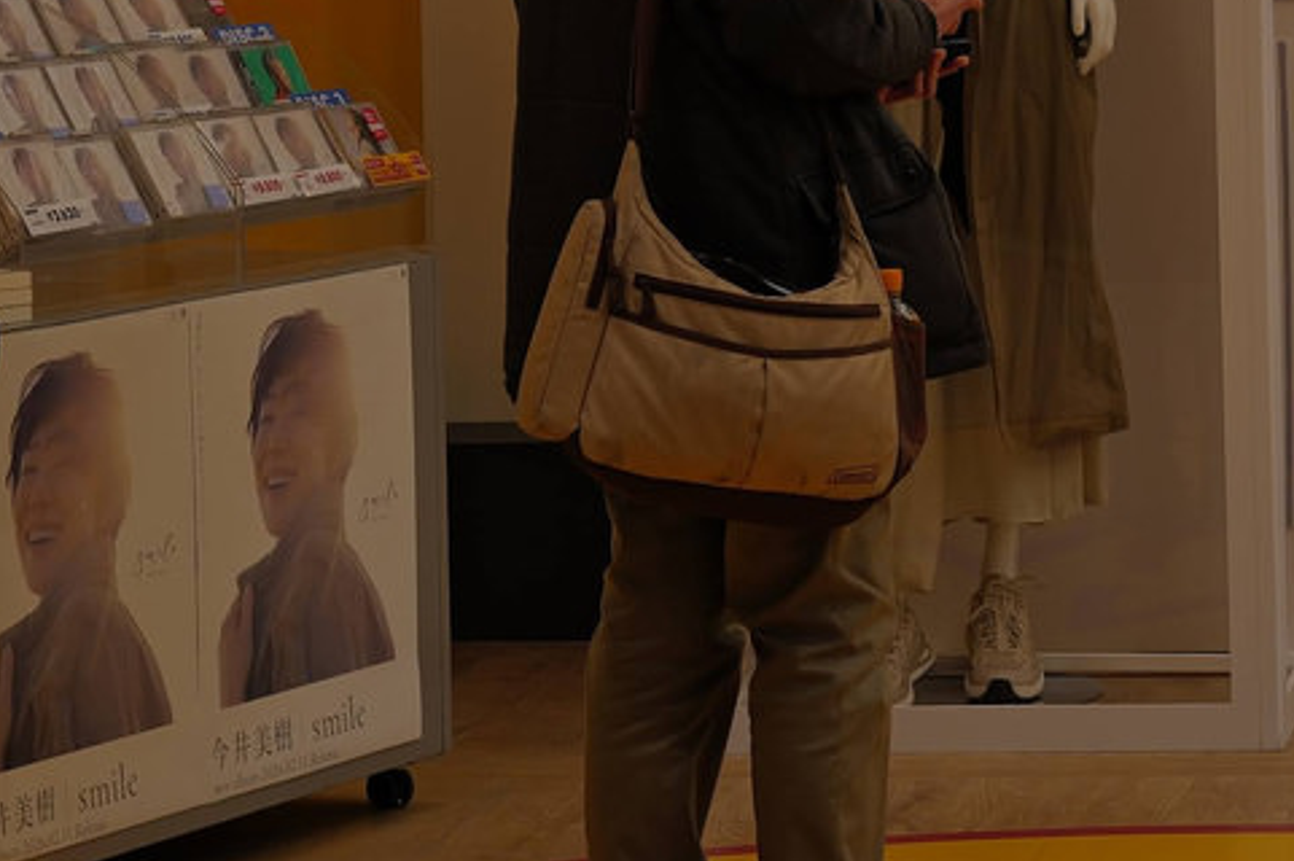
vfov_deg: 7.4
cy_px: -445
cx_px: 1431
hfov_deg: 11.1
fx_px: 6573
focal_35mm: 183
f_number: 4
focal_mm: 43
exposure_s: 1/160
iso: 100
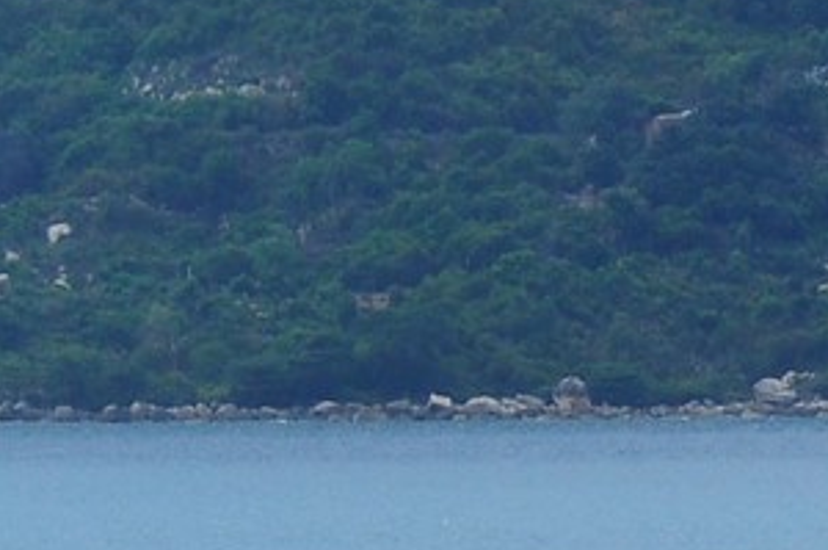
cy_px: 1401
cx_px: 1742
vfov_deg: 3.4
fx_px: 9185
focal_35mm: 400
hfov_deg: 5.1
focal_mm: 40
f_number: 11
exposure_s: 1/250
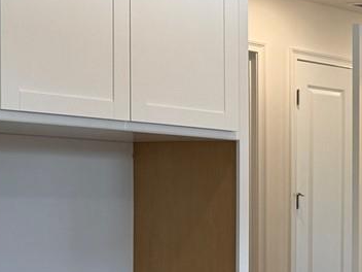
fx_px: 1140
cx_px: 577
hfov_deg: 16.2
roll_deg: -1.2
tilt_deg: -2.4
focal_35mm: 109
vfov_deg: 13.4
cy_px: 275
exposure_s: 1/156
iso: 100
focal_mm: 6.76
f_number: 1.78
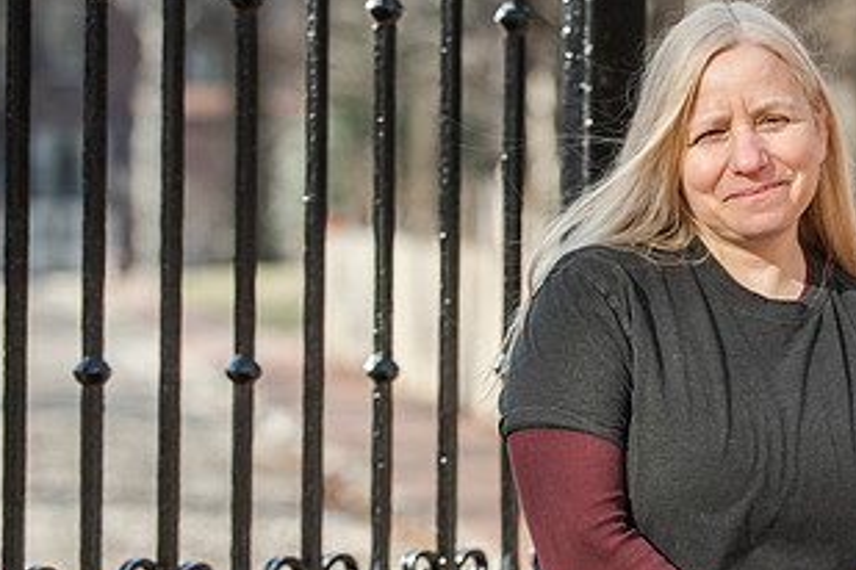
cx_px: 767
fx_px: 4375
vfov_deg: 7.5
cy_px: 342
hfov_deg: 11.1
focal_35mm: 184
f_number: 3.2
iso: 640
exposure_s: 1/4000
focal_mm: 98
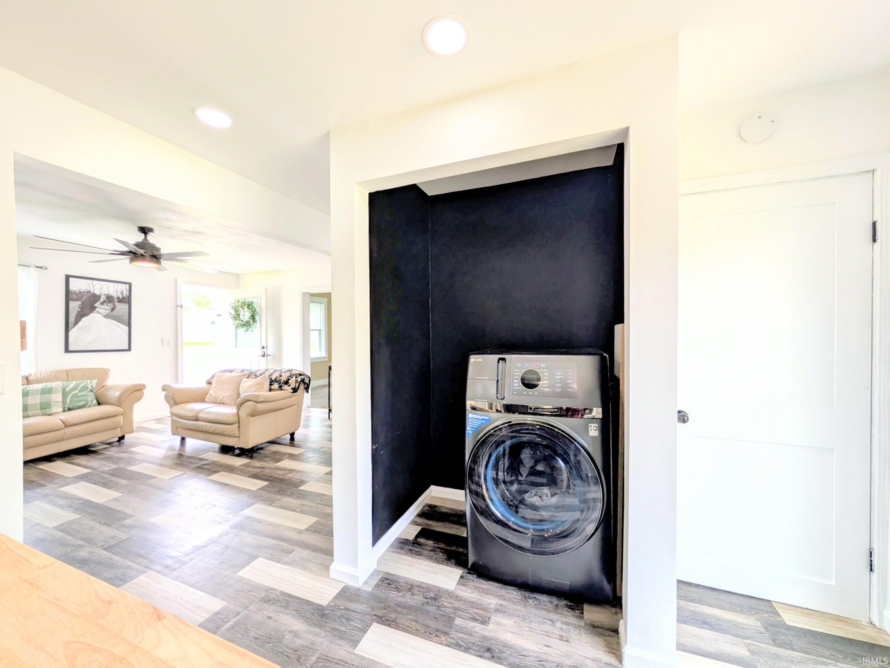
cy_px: 334
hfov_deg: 110.5
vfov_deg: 94.5
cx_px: 445
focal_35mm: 12
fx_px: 309
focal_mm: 2.02
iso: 44
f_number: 1.7
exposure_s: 1/174
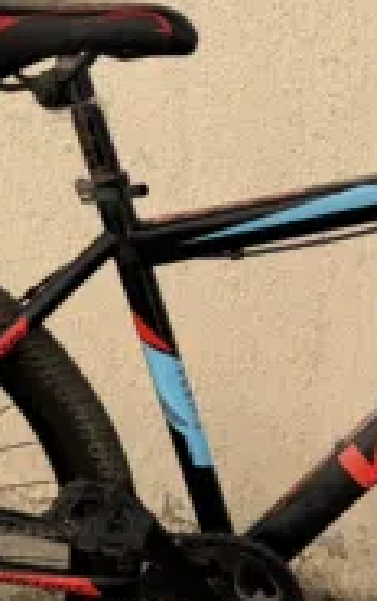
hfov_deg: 14.7
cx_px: 358
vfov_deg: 23.4
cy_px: 416
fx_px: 1443
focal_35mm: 88
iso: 80
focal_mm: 6.76
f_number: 1.78
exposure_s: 1/3425
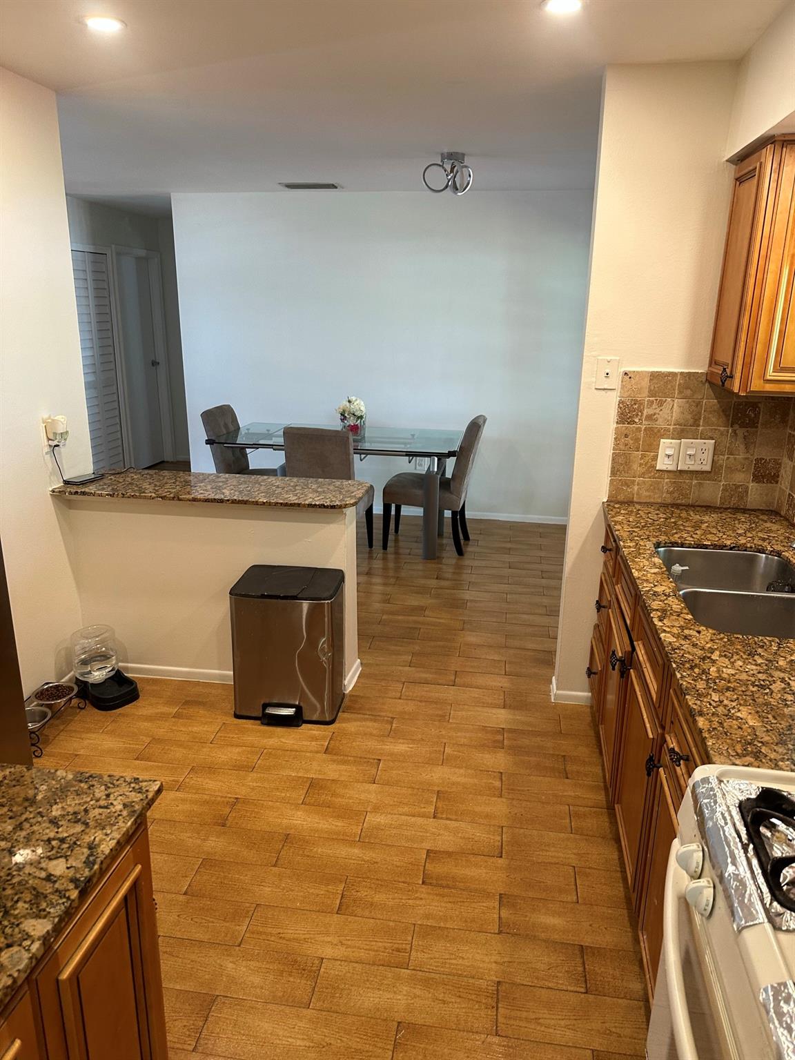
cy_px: 530
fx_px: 735
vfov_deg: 71.6
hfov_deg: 56.8
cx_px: 398
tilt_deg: -15.5
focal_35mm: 24
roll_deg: +1.2
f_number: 1.78
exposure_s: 1/60
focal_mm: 6.86
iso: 160
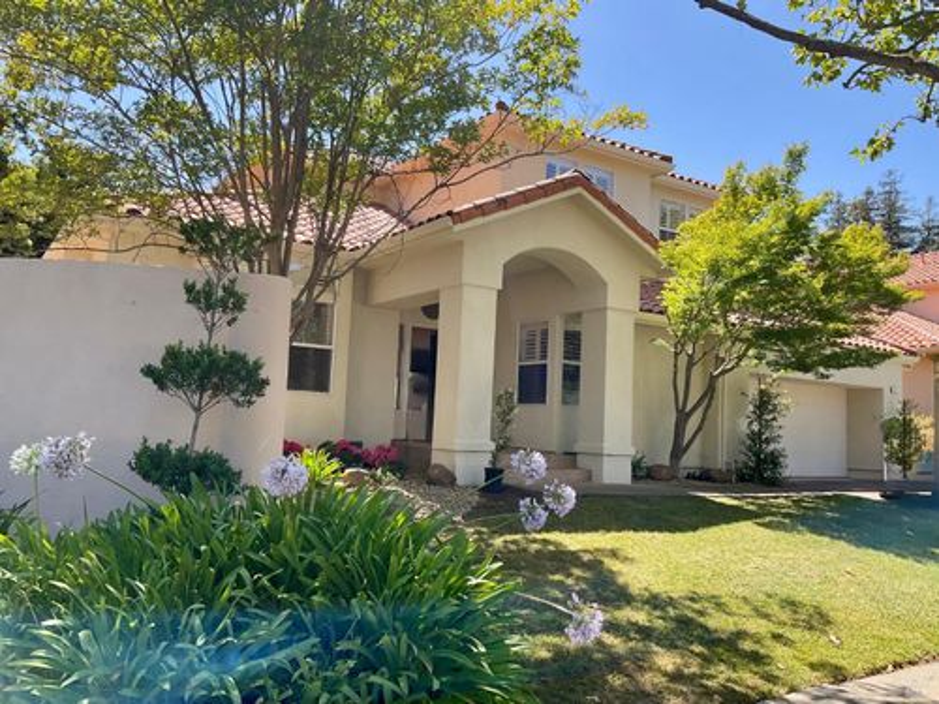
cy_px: 352
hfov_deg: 61.7
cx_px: 470
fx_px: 787
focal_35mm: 29
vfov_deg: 48.2
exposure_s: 1/683
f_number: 1.8
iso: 16
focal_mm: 3
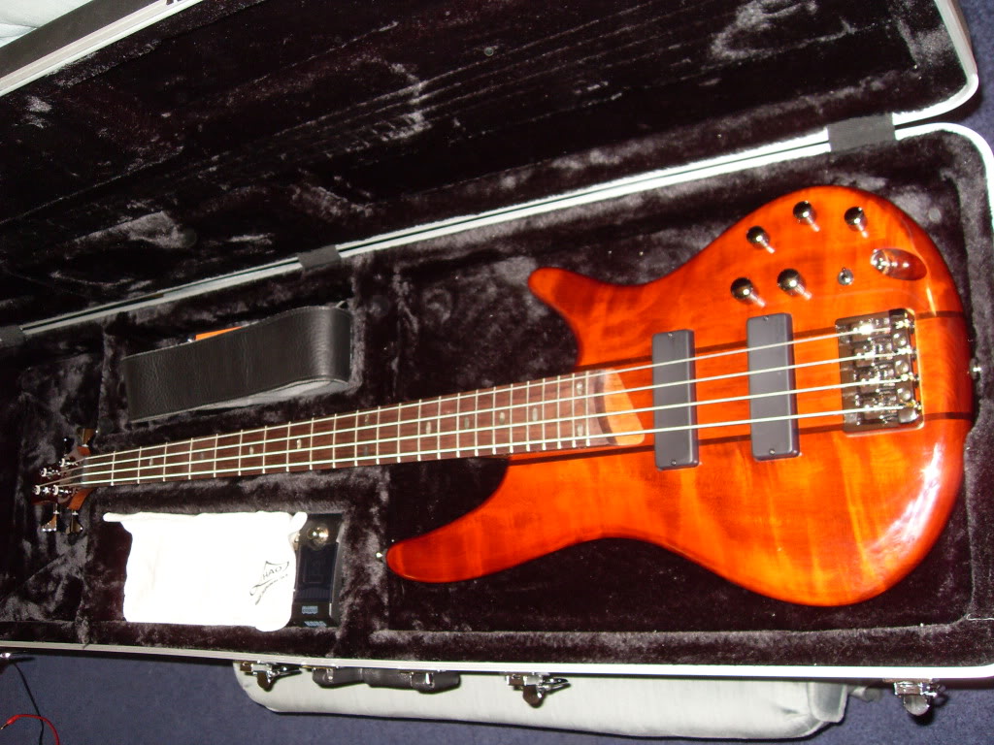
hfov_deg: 50.1
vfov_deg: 38.7
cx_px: 497
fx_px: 1062
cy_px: 372
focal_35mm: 37
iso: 100
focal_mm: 6.3
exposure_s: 1/45
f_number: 2.8
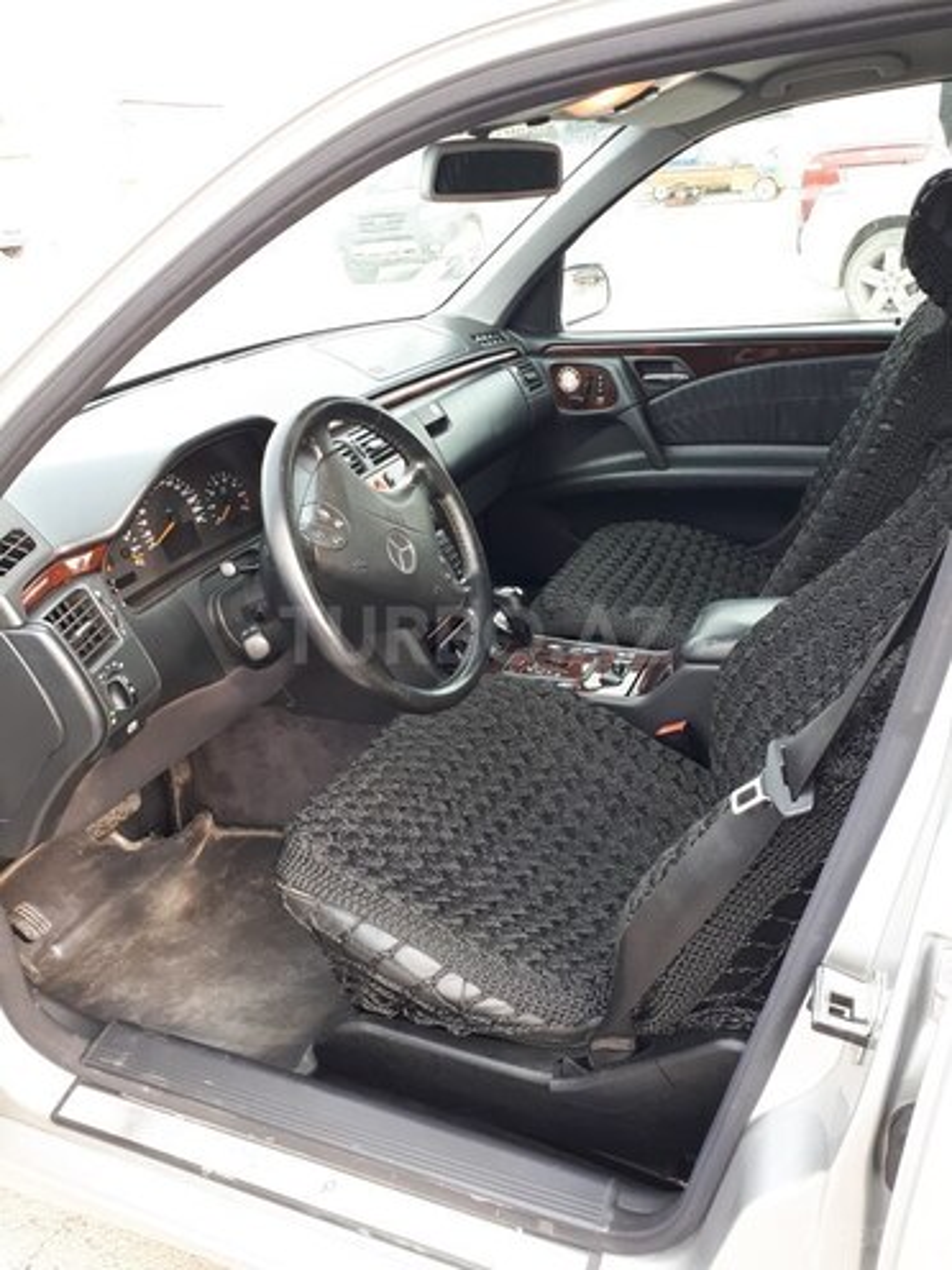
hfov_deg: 51.4
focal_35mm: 27
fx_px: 990
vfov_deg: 65.3
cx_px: 476
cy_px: 635
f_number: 1.9
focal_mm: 3.6
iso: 50
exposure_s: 1/50
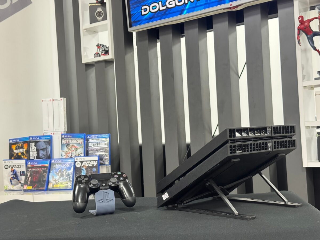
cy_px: 120
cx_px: 160
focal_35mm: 48
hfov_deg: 39.7
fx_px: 444
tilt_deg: +1.9
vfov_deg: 30.3
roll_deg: +2.1
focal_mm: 6.76
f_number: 1.78
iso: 500
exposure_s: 1/30
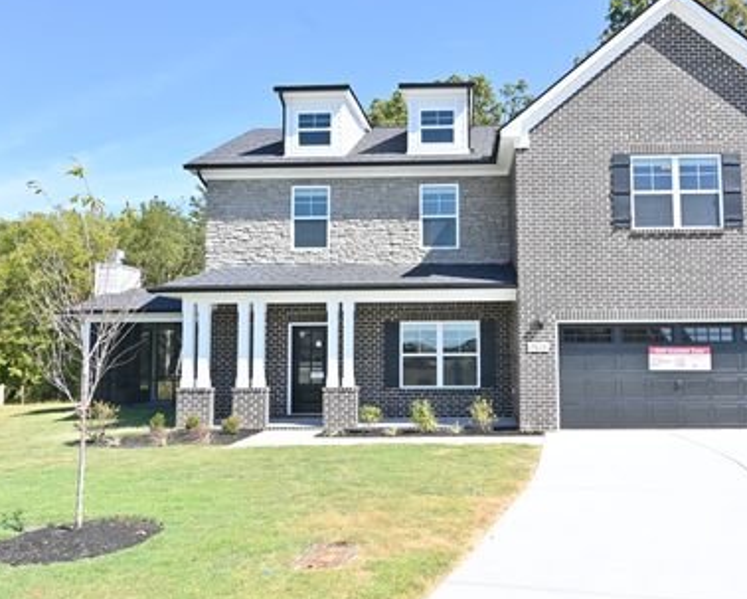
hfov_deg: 55.9
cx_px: 441
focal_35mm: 32
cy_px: 303
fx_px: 700
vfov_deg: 46.3
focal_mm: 17
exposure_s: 1/320
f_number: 9
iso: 250
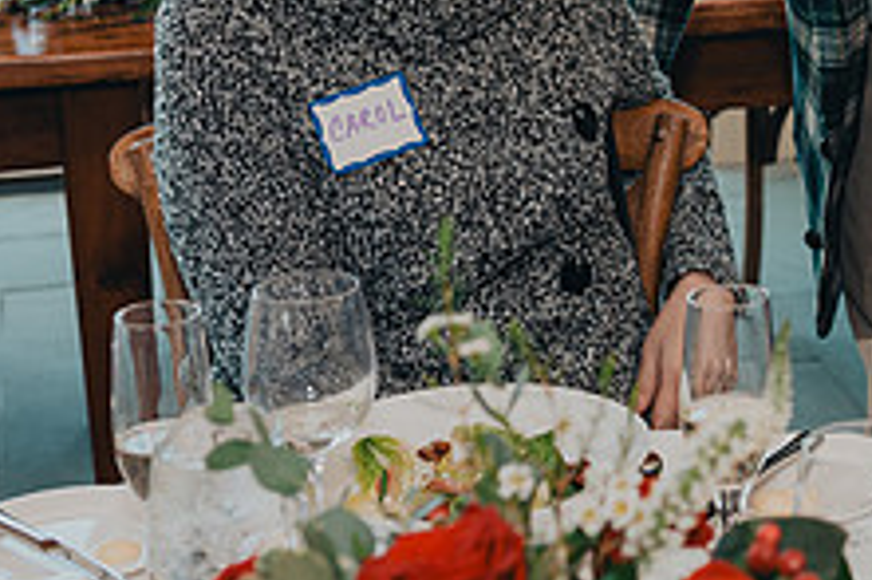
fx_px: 2759
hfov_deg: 17.4
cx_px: 935
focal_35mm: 114
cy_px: -61
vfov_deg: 11.8
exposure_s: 1/200
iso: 500
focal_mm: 42
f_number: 4
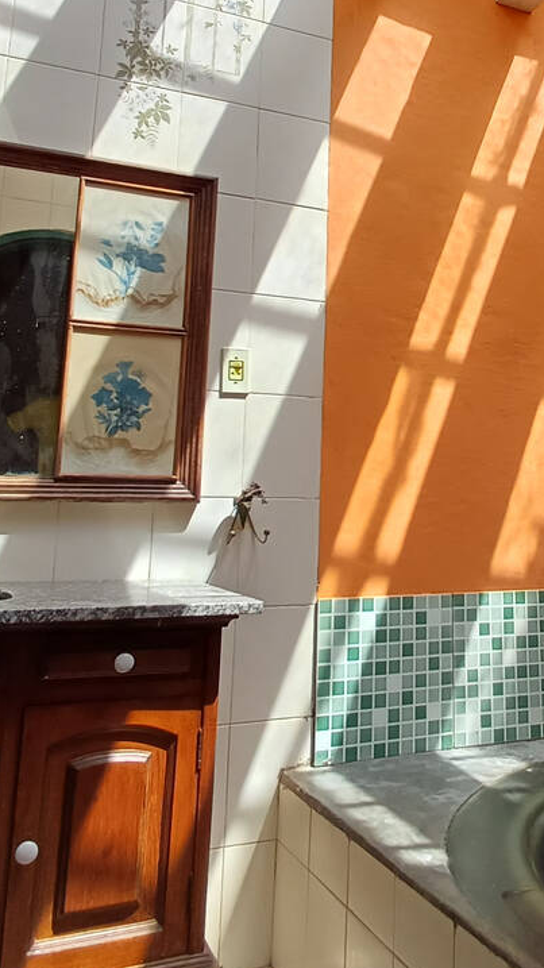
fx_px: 898
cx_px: 385
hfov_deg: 33.2
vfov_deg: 55.5
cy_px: 324
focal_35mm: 35
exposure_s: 1/527
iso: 40
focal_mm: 1.64
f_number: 2.2
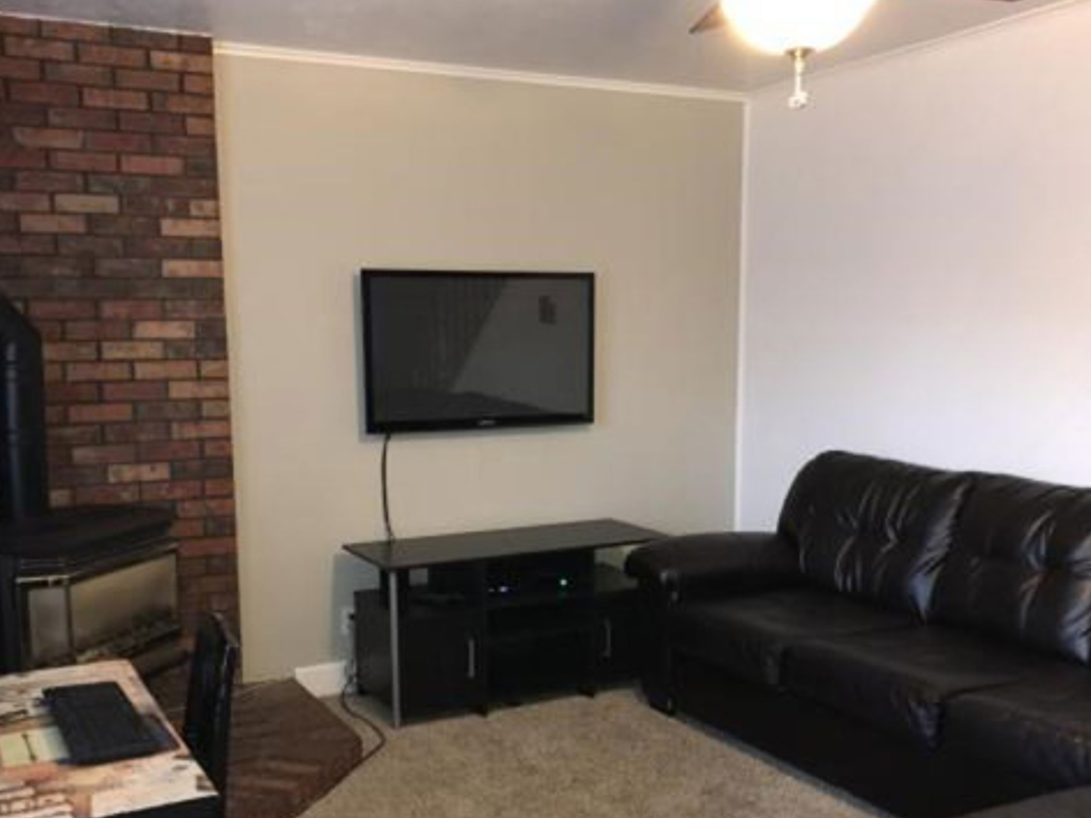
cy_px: 536
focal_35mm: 38
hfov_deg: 49.0
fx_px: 1198
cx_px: 539
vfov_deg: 37.4
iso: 80
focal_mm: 3.99
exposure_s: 1/30
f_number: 1.8
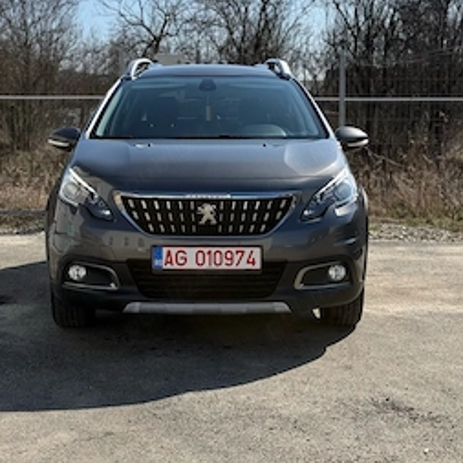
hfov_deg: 25.7
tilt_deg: -4.1
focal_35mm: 67
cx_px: 218
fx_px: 1014
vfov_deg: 25.6
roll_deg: +0.1
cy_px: 172
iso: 64
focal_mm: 6.76
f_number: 1.78
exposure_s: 1/6024
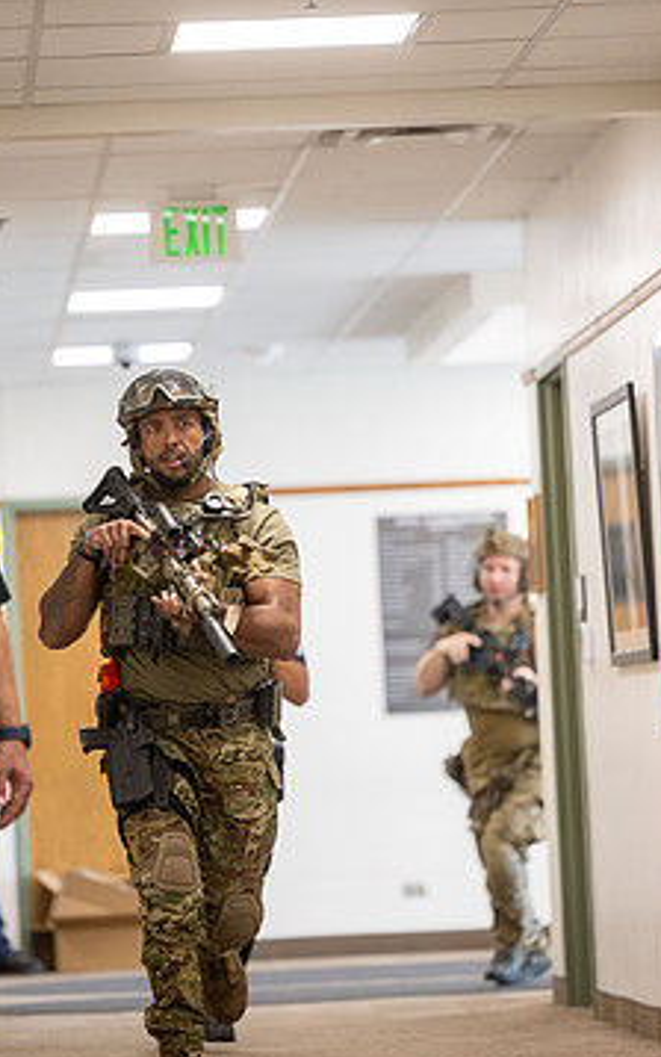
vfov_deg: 10.2
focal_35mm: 205
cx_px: 292
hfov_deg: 6.4
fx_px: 5904
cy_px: 582
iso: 2000
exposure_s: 1/500
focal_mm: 160
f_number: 2.8
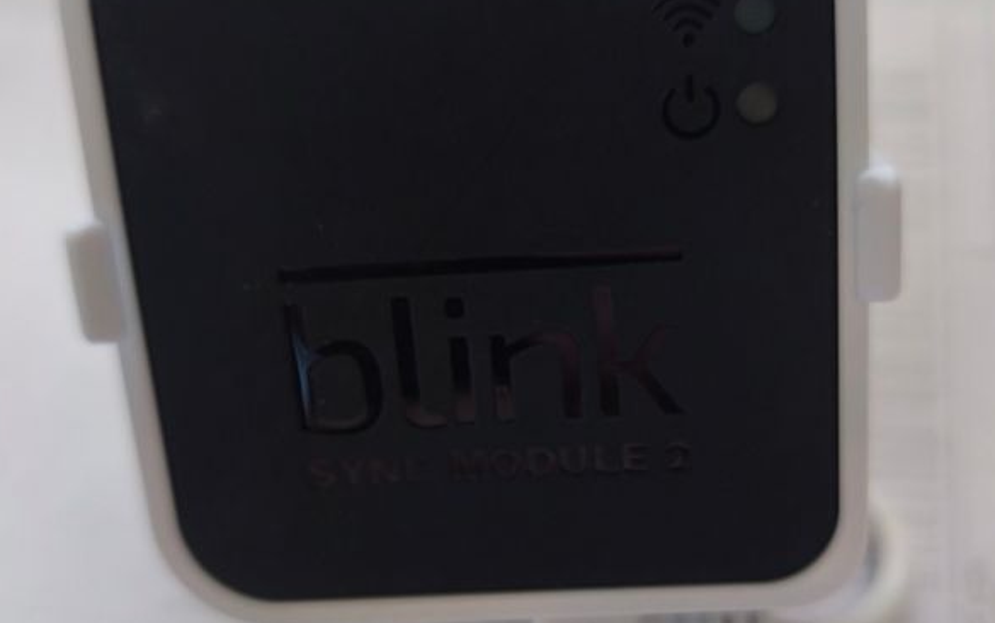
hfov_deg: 72.5
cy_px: 254
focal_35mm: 25
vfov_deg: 49.1
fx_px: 678
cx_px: 495
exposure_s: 1/50
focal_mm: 6.57
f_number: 1.6
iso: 320
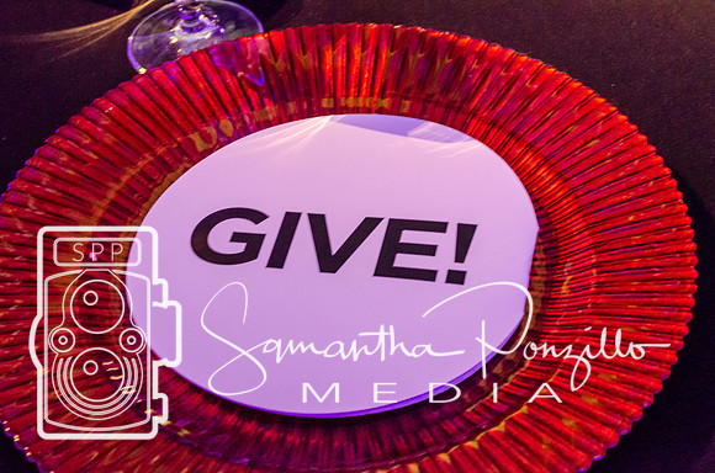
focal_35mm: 72
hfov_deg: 28.1
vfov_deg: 18.8
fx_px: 1427
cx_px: 358
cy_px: 236
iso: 3200
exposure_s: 1/20
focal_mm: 48
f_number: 5.6
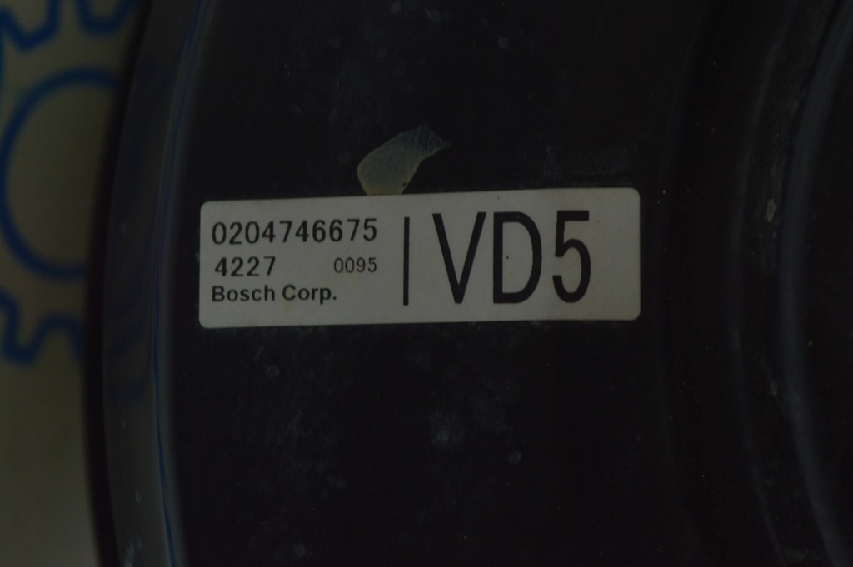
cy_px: 284
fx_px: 1953
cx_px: 426
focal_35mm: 82
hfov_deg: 24.6
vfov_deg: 16.5
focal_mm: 55
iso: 400
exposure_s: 1/50
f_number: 5.6
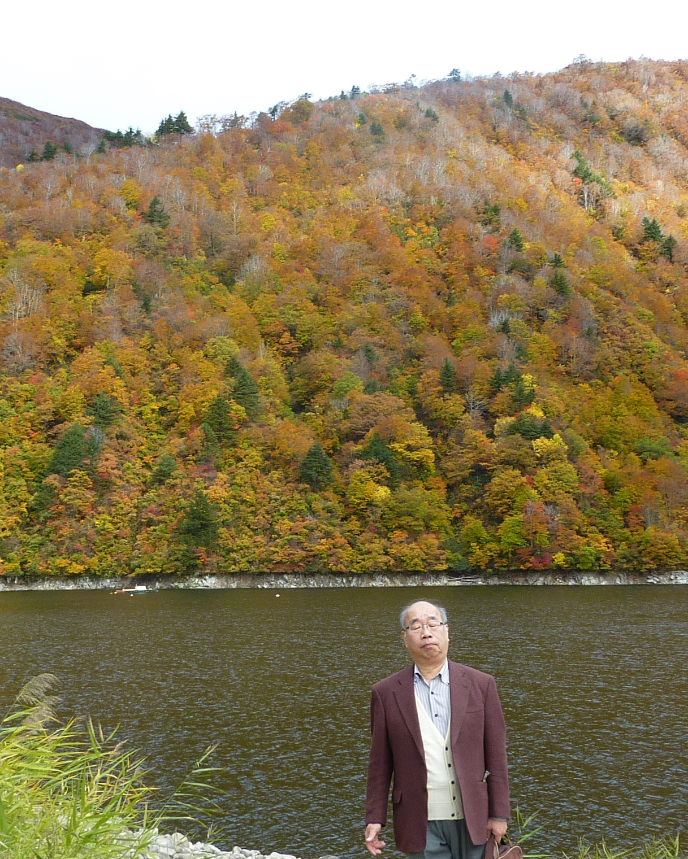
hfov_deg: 32.7
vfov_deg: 40.3
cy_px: 430
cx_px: 302
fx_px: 1171
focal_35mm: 46
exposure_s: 1/160
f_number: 4
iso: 80
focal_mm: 4.1
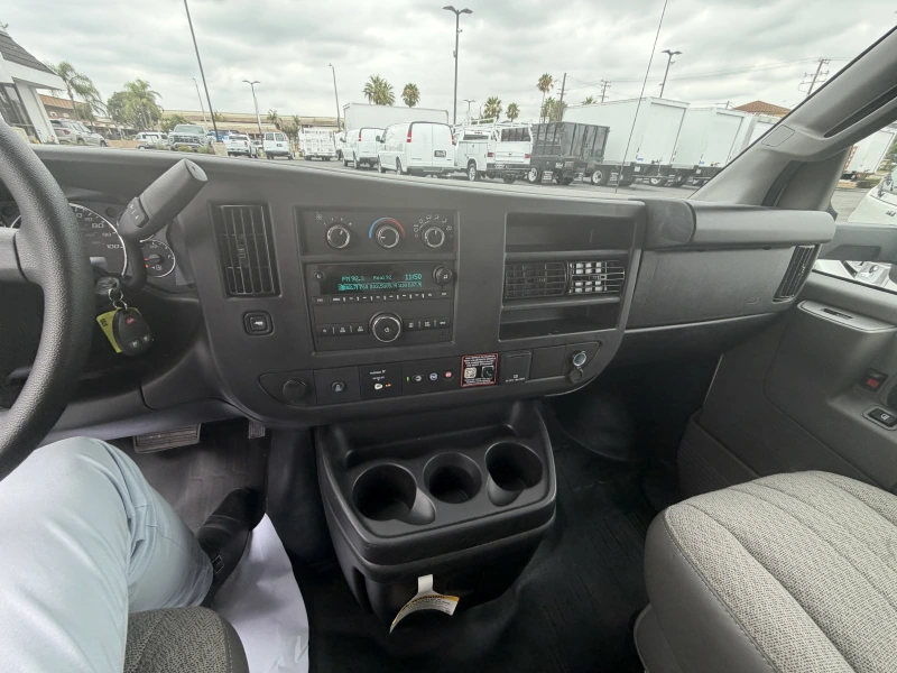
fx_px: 363
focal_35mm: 14
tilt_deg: -27.0
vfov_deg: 85.7
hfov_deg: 102.1
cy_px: 336
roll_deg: -1.7
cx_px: 448
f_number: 2.2
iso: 64
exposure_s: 1/146
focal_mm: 2.22
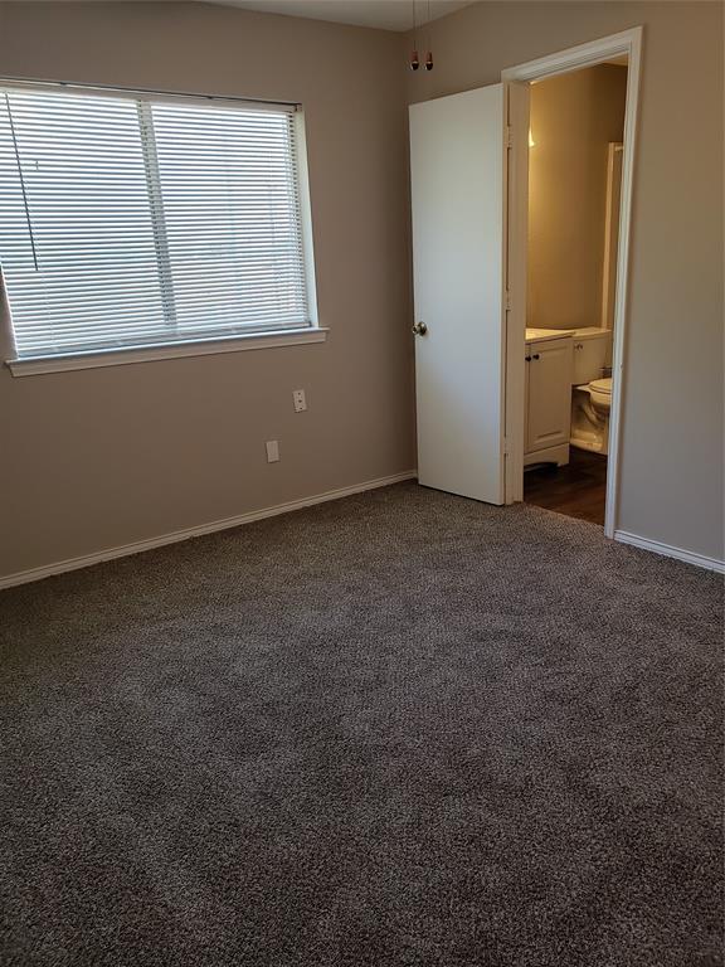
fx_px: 726
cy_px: 484
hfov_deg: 53.1
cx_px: 362
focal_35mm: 26
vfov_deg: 67.3
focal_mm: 4.3
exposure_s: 1/60
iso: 80
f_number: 2.4
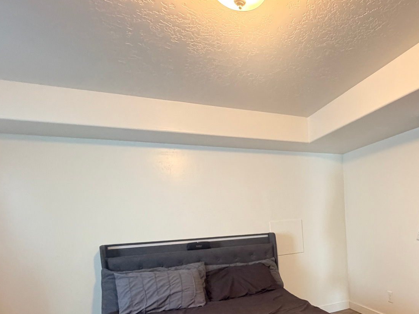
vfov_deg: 49.5
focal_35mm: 26
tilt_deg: -6.8
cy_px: 257
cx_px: 332
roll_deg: +2.6
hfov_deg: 62.0
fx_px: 315
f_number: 2.2
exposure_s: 1/60
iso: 400
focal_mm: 2.22
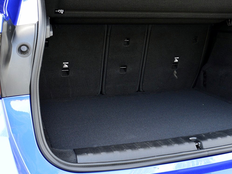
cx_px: 156
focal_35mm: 52
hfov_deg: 36.4
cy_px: 66
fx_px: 349
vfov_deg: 28.0
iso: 800
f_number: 7.1
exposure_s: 1/60
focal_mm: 22
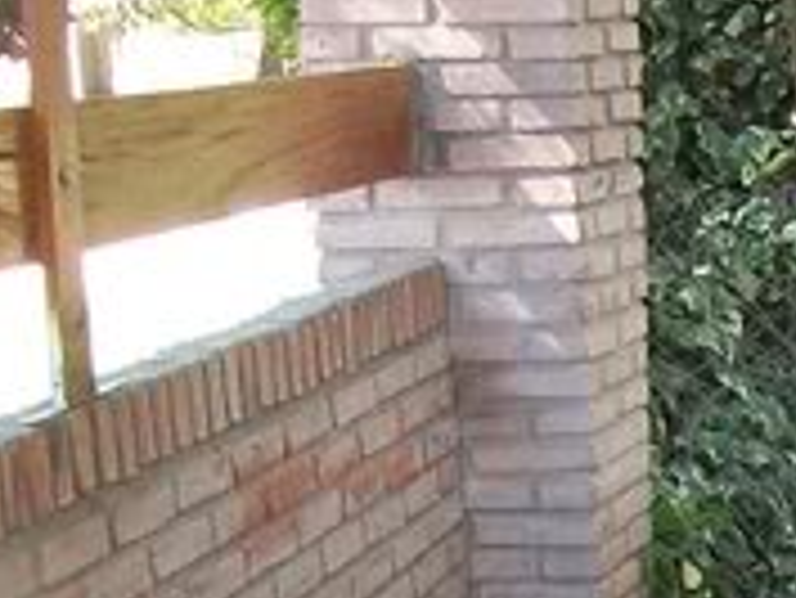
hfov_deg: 14.1
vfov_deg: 10.8
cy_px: 994
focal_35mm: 130
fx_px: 2991
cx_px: 1237
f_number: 2.7
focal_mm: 6
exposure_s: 1/100
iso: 200
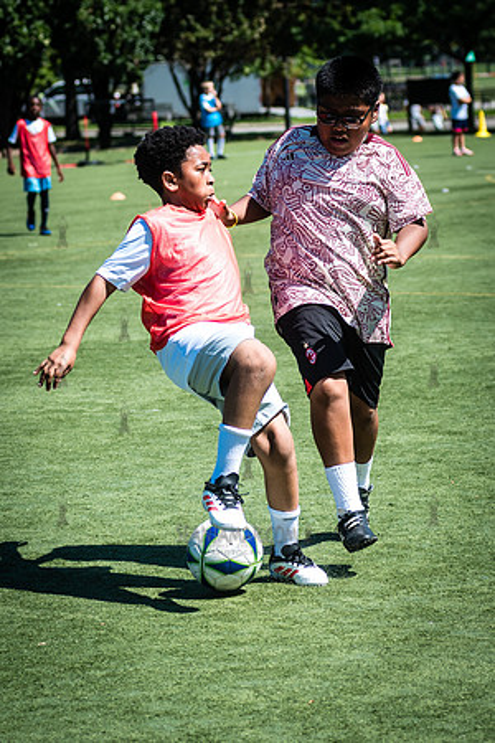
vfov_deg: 14.8
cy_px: 429
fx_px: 2859
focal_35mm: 139
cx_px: 230
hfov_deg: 9.9
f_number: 4
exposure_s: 1/1250
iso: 200
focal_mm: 80
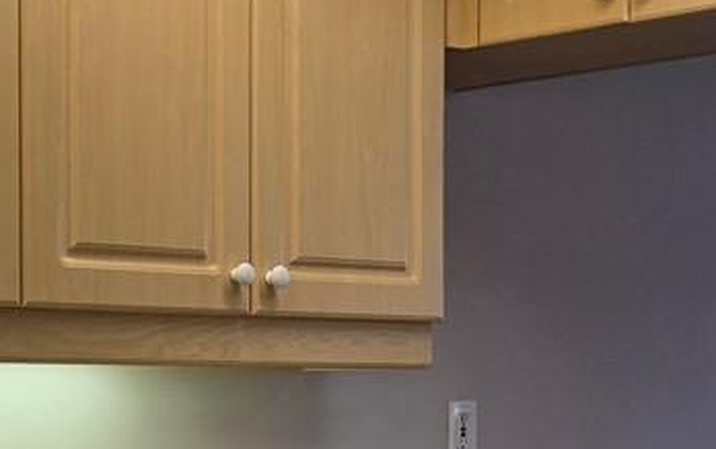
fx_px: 2187
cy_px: 433
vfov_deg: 11.6
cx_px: 224
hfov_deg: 18.5
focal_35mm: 112
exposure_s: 1/120
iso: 64
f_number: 1.8
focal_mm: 5.4
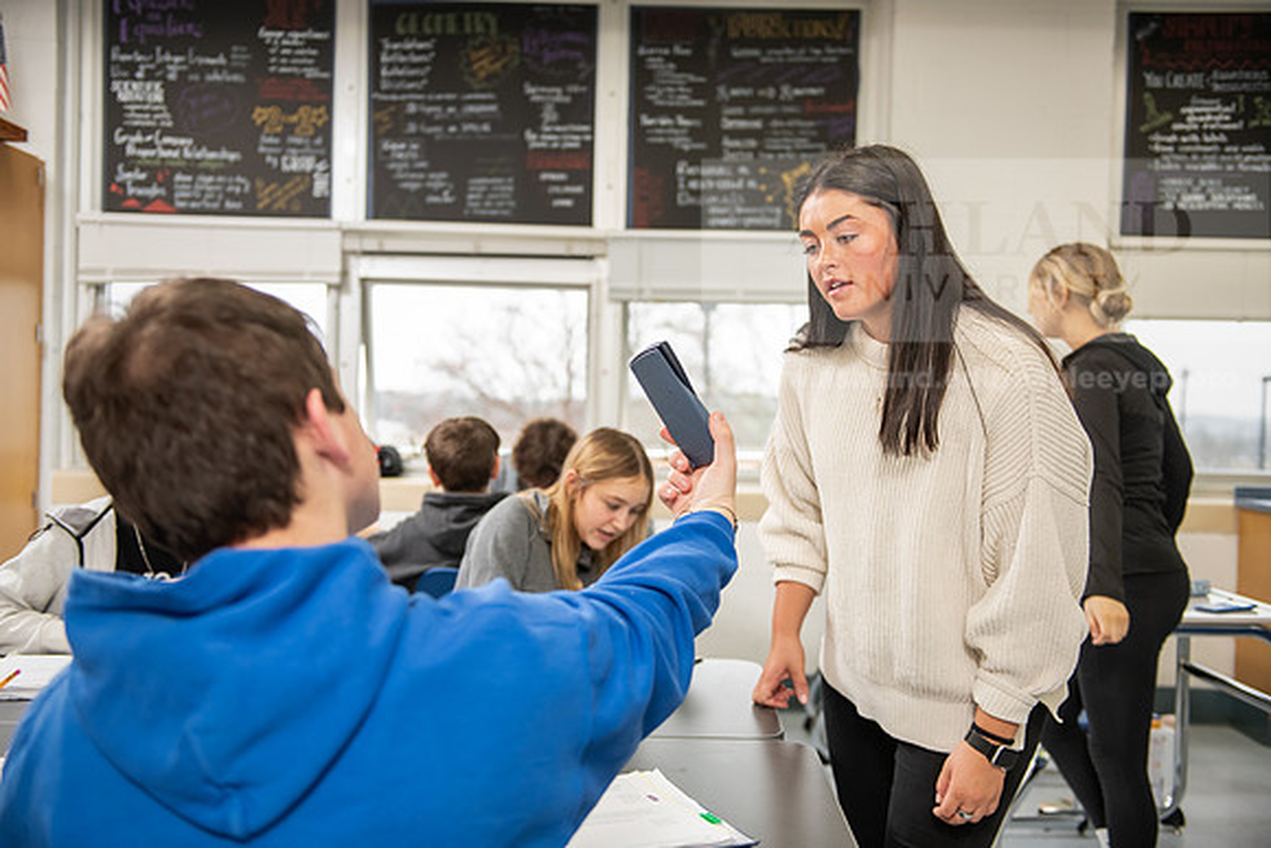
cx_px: 636
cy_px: 424
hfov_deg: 50.7
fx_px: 1342
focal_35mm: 38
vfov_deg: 35.1
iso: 1000
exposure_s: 1/200
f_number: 2.8
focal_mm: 38
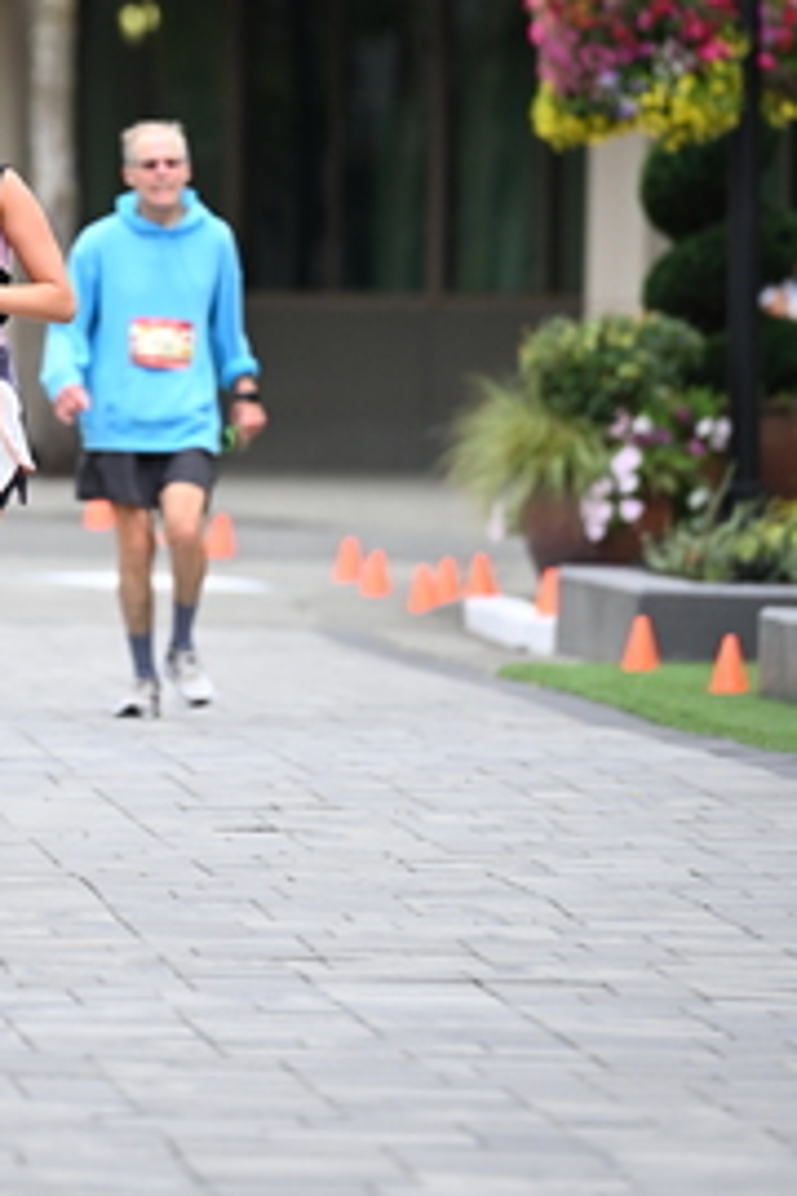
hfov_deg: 3.4
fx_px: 13515
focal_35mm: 407
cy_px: 261
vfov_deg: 5.1
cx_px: 2
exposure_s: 1/2000
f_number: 2.8
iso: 640
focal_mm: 200
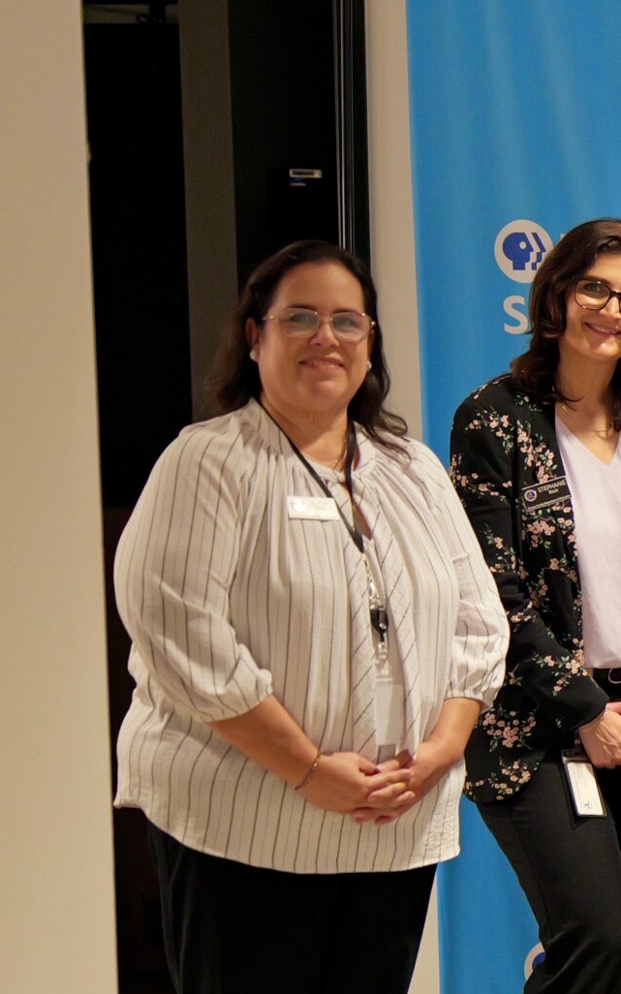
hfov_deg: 13.0
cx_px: 1188
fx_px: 2411
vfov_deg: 23.1
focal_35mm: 89
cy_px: 697
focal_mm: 35
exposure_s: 1/250
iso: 2000
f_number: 2
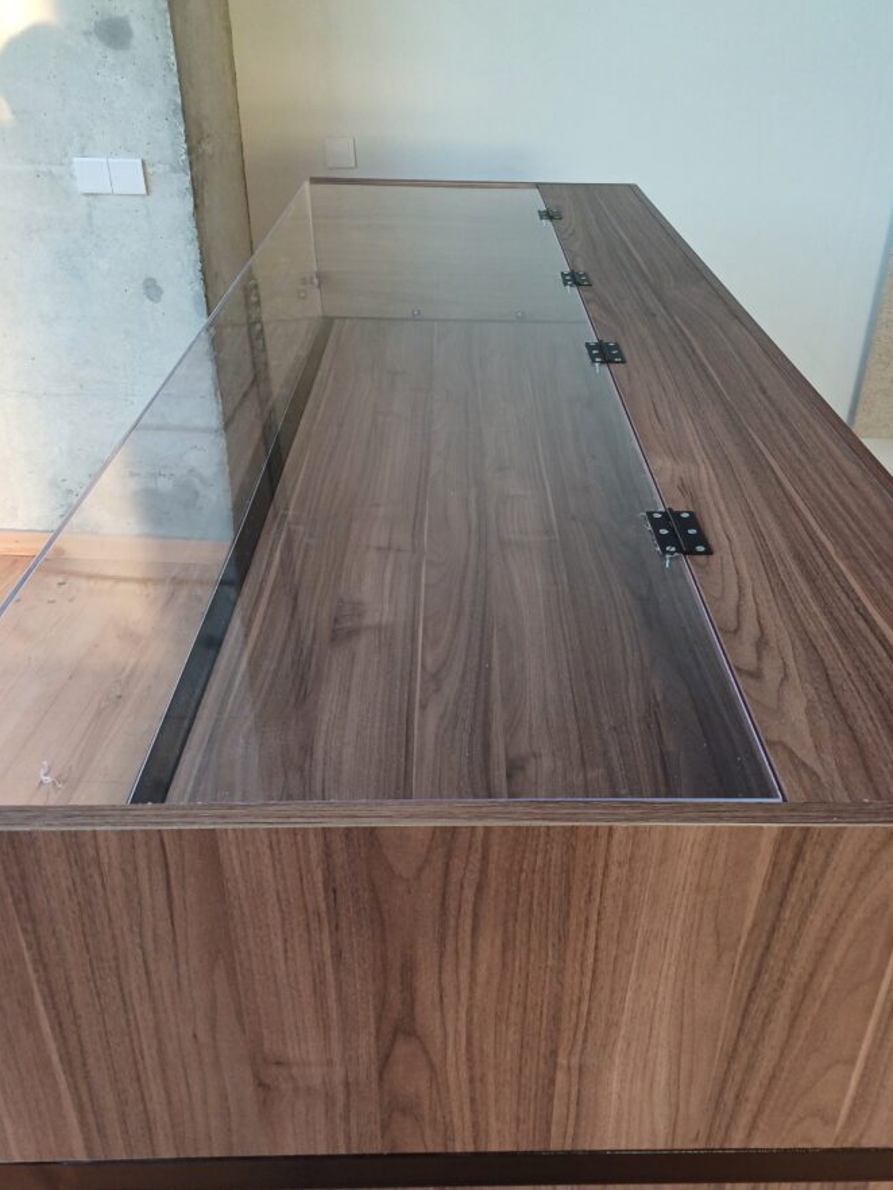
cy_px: 573
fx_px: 998
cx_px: 488
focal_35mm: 29
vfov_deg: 61.6
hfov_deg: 48.2
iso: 125
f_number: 1.8
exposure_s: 1/50
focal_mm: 4.65
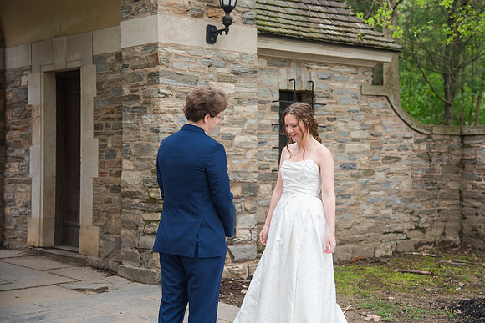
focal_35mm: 63
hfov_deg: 32.0
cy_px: 148
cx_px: 262
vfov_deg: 21.7
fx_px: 846
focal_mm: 58
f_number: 4
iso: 450
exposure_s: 1/320
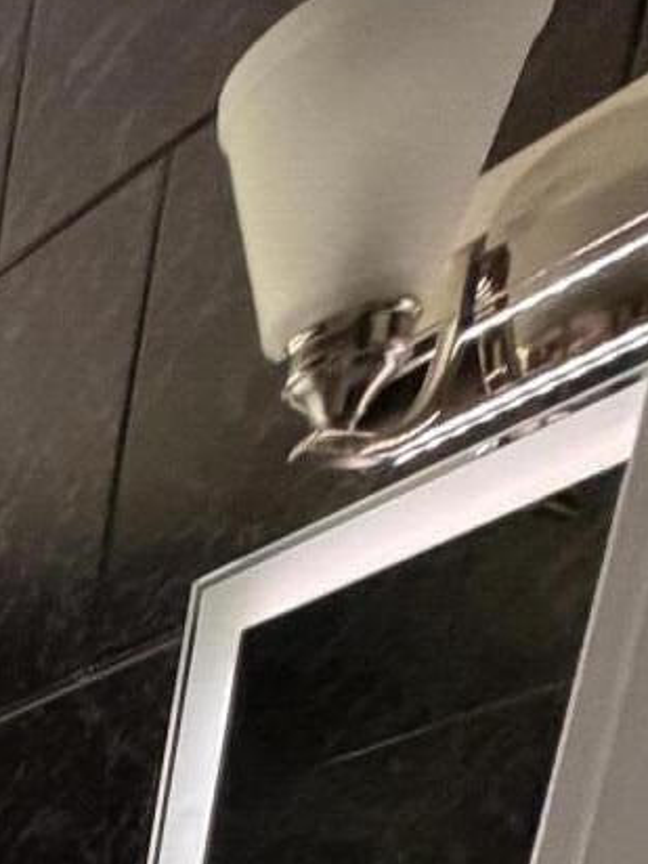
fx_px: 1697
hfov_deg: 14.3
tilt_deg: -19.5
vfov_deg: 15.8
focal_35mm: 68
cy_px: 2005
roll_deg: +0.8
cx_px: -914
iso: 320
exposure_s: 1/106
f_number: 2.2
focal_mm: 2.22
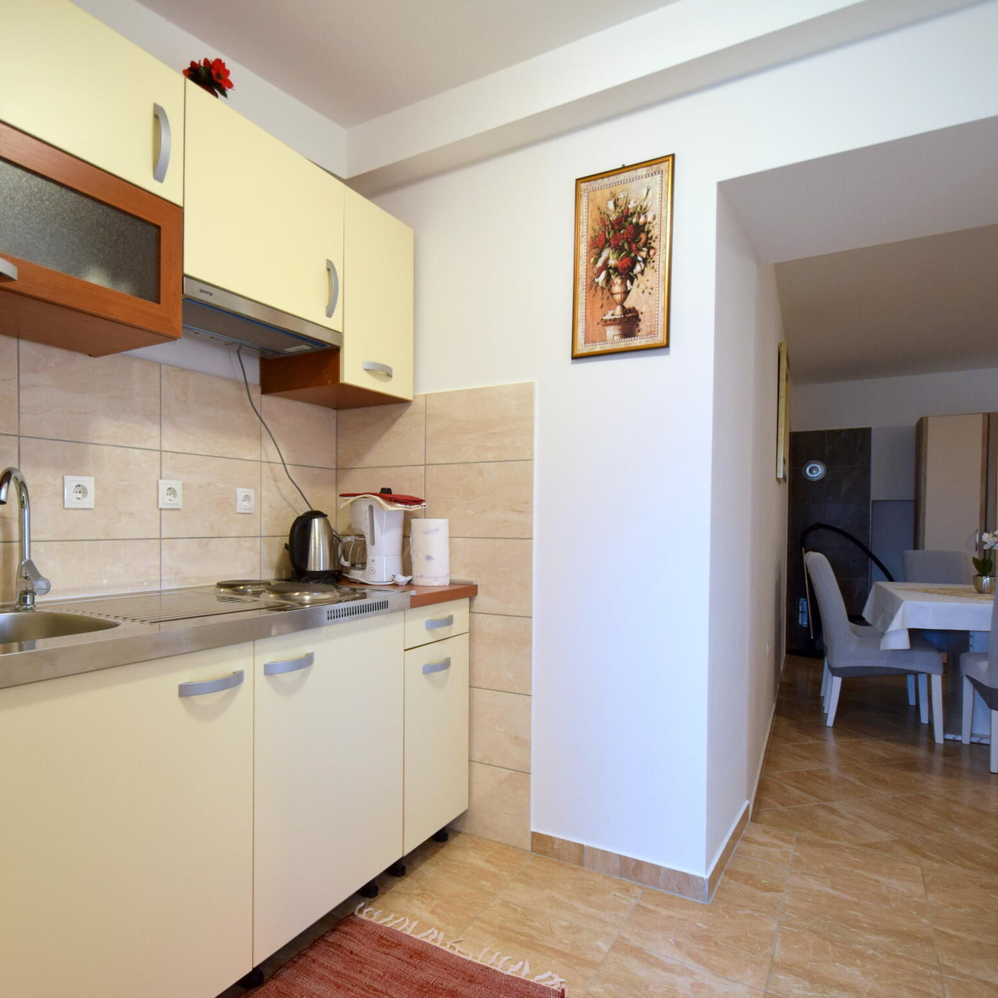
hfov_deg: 73.5
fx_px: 652
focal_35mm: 20
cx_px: 374
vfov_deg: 74.8
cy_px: 509
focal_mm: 10
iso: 640
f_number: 4
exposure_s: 1/60
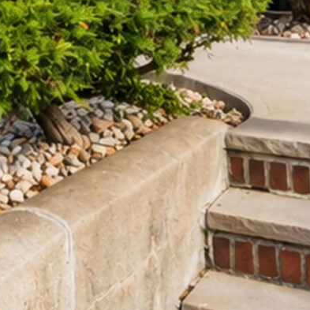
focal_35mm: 97
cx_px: -11
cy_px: -318
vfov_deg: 14.7
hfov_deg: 17.5
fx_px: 980
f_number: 4.5
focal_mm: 17.5
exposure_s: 1/40
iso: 64
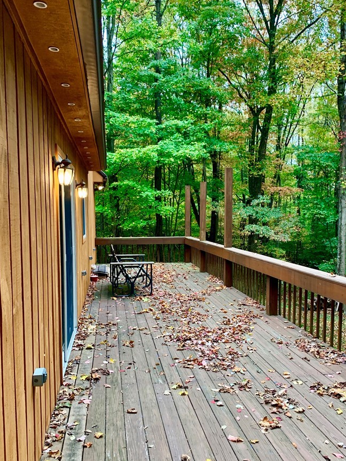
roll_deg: +1.3
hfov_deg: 45.4
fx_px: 413
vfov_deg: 58.2
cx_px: 162
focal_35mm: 31
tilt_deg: -3.8
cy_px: 253
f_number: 1.8
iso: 125
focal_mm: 4.25
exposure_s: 1/60
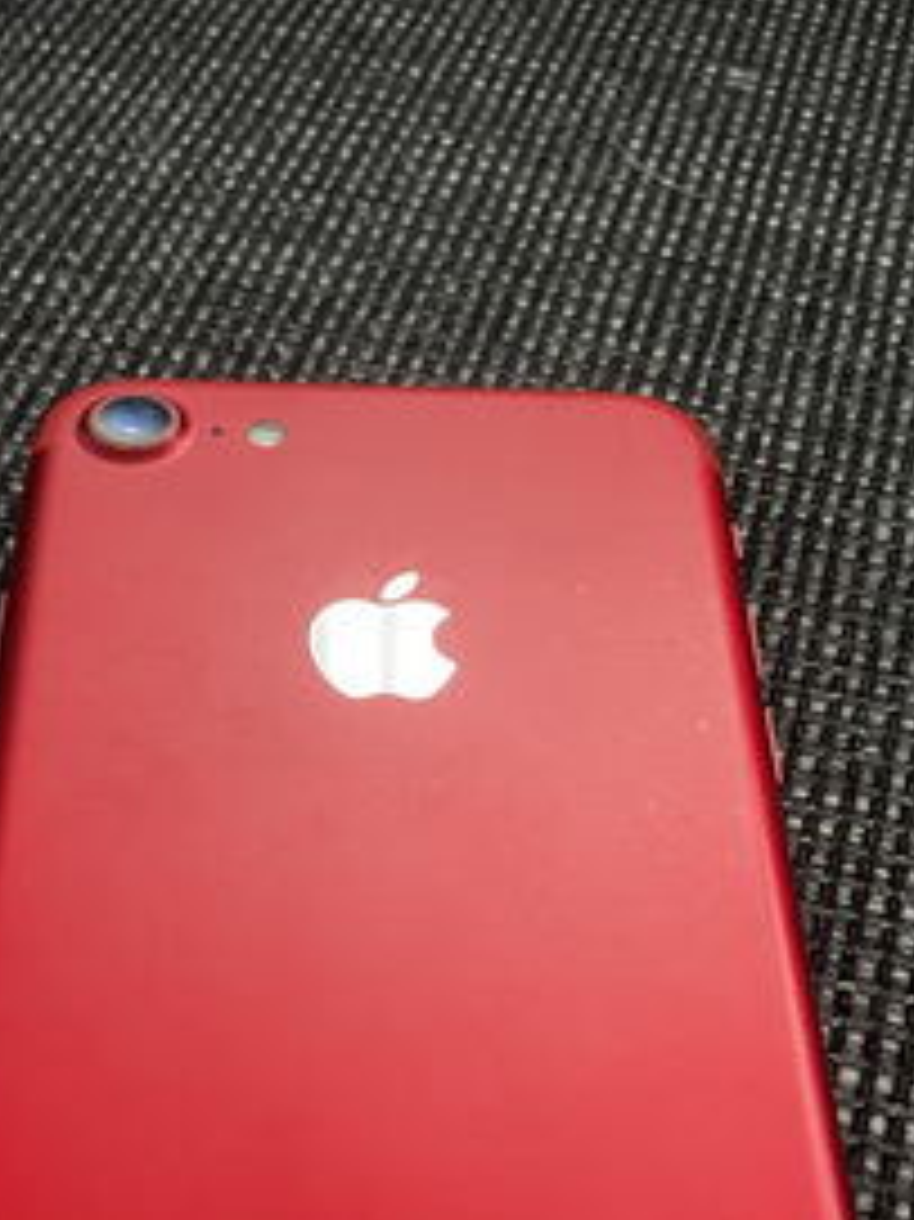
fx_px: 1691
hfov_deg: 30.2
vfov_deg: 37.3
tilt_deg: -53.0
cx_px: 412
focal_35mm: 48
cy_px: 1076
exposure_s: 1/34
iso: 640
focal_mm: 4.2
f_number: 1.6
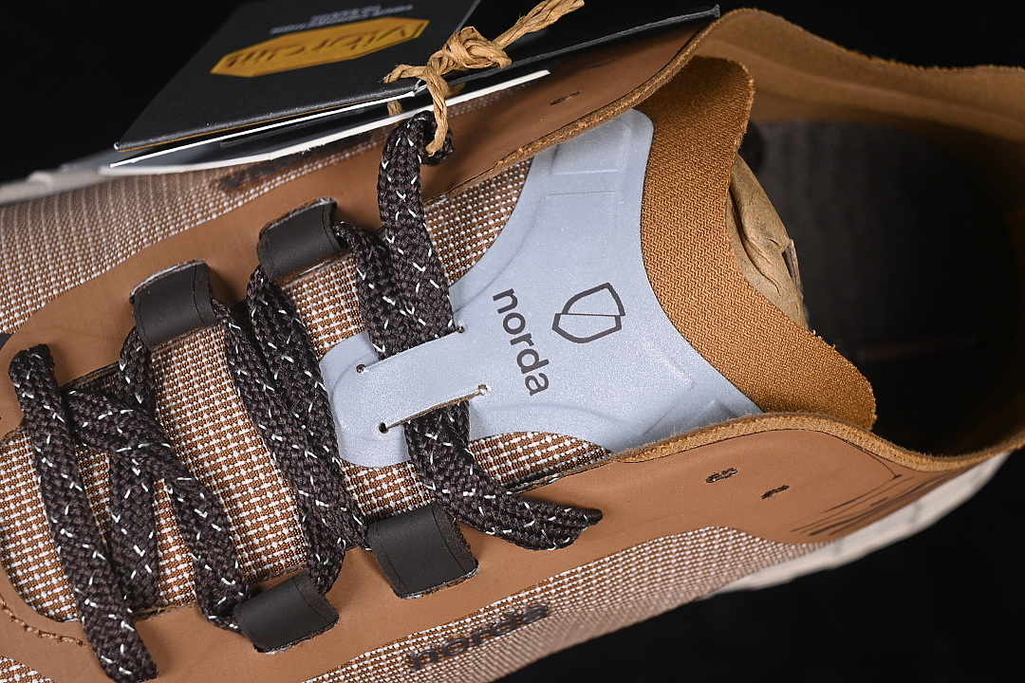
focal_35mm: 75
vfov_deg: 18.2
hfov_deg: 27.0
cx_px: 512
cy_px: 342
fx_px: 2135
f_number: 6.3
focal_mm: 50
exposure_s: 1/60
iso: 160
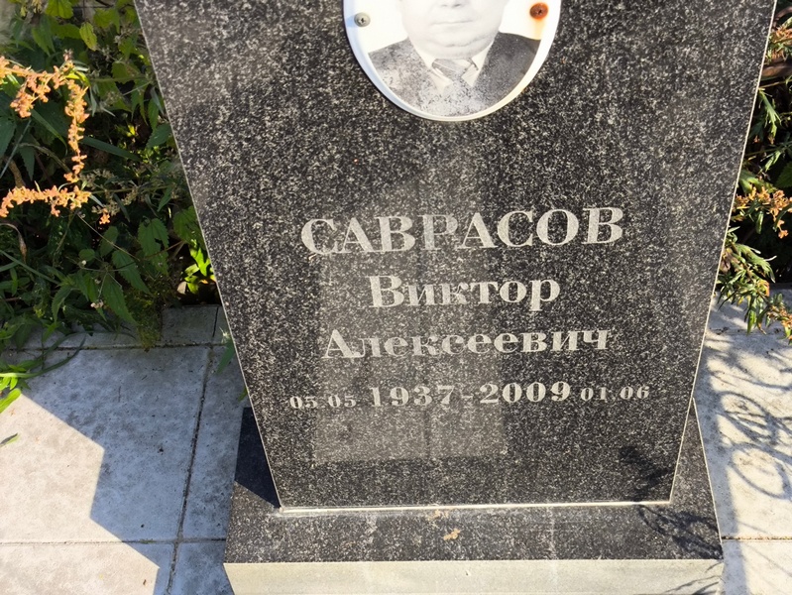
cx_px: 396
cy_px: 298
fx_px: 1144
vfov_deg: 29.1
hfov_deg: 38.2
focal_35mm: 50
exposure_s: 1/532
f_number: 1.7
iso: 50
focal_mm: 4.71
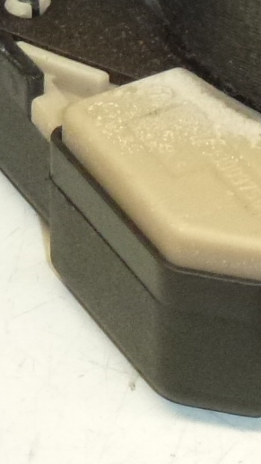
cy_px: -200
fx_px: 3769
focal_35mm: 306
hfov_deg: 3.9
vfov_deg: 7.0
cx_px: 470
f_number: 4.7
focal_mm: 12.7
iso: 400
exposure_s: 1/60
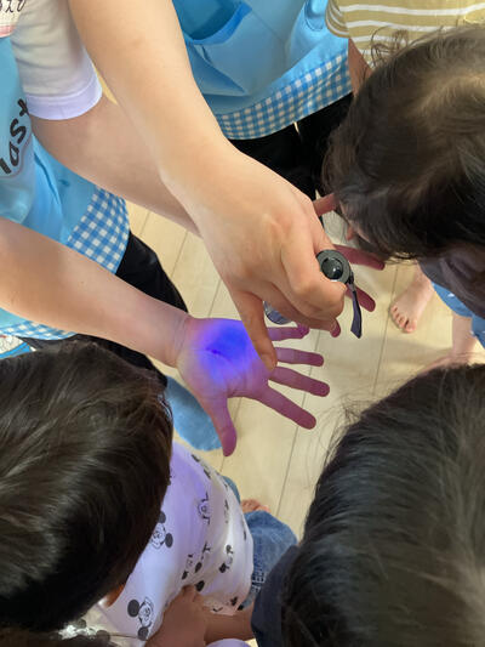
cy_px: 324
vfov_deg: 63.4
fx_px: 523
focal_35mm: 28
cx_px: 242
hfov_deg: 49.8
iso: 250
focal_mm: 3.99
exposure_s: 1/60
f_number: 1.8
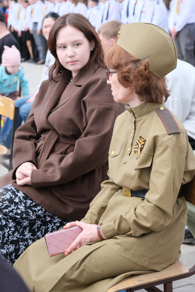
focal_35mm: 79
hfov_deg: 17.3
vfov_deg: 25.7
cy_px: 146
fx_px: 642
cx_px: 98
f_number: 5.6
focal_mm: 52.7
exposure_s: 1/240
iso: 320
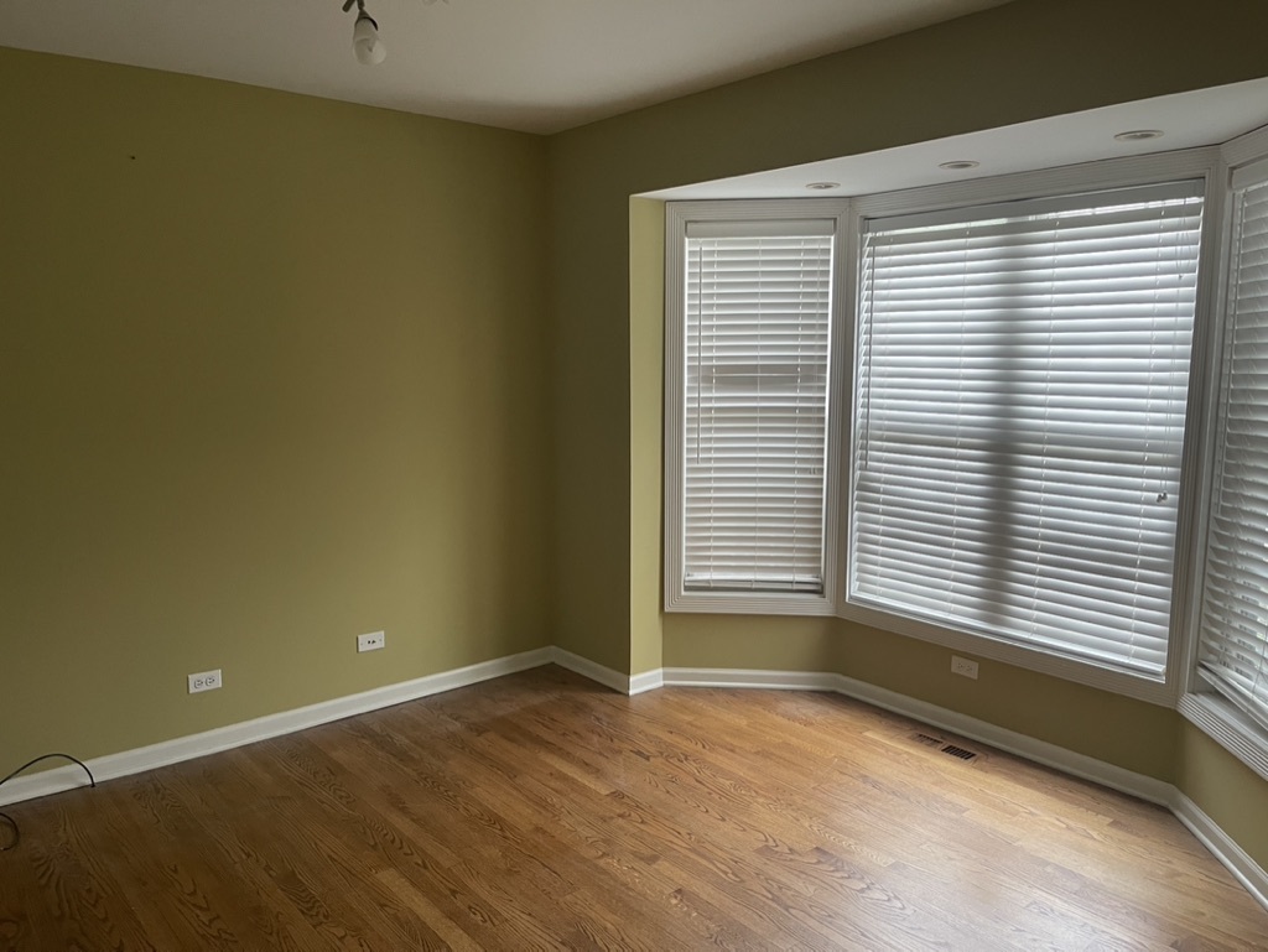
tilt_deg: -7.2
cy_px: 476
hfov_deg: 67.3
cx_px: 634
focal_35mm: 26
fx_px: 953
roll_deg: +0.2
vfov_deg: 53.1
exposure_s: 1/60
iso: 250
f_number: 1.6
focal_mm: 5.1
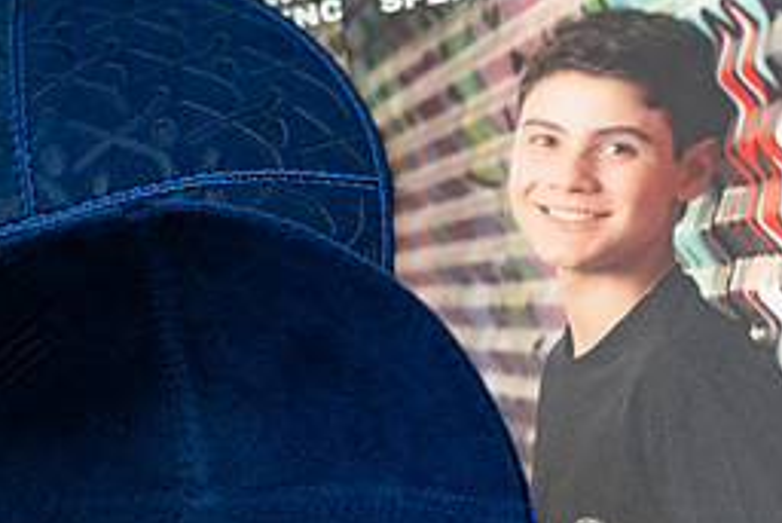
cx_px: 532
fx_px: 4042
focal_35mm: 186
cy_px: 369
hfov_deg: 11.0
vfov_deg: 7.4
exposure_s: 1/80
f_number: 4
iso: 500
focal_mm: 82
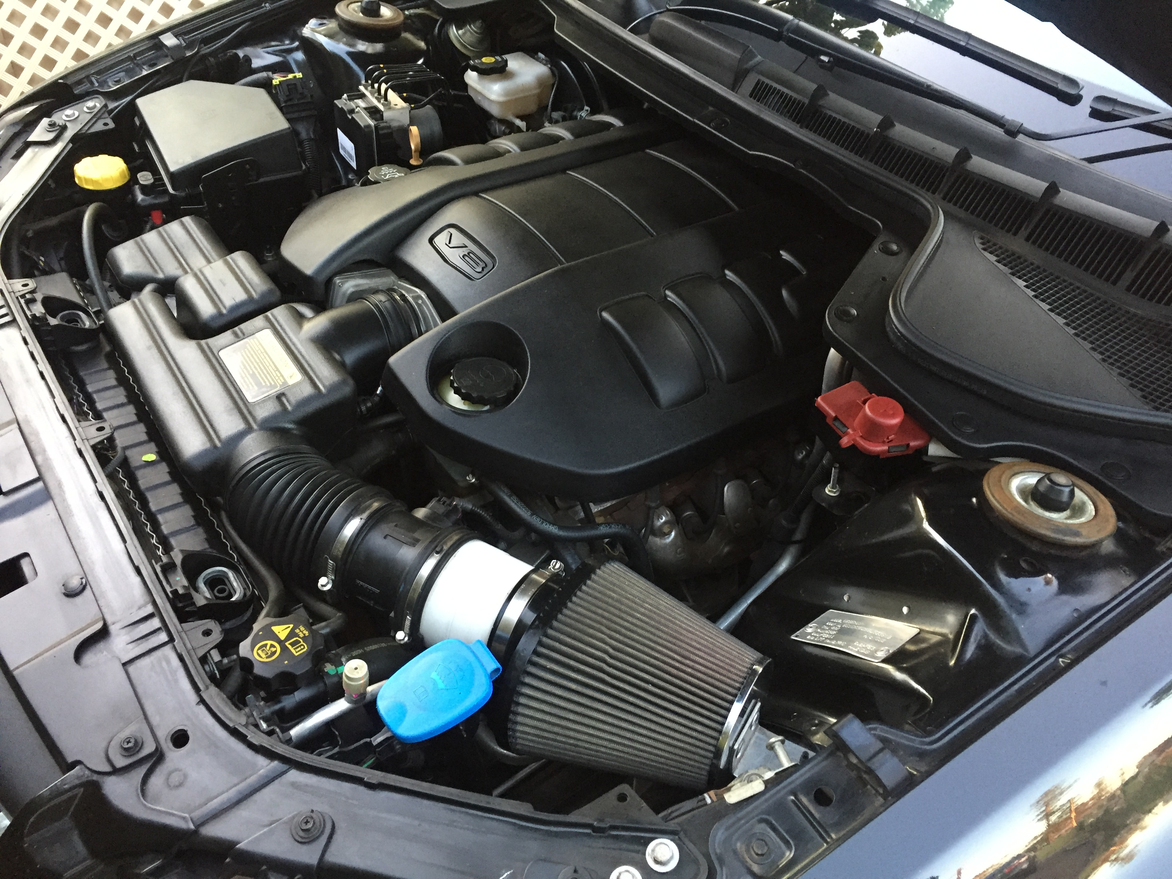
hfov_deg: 61.7
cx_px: 586
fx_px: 982
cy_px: 440
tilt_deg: -43.9
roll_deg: -1.9
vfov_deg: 48.2
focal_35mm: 29
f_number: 2.2
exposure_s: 1/33
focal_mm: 4.15
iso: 250
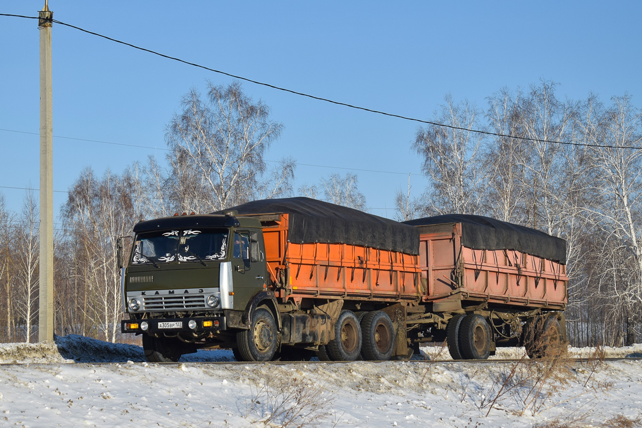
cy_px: 214
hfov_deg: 24.6
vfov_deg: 16.6
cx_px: 321
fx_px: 1471
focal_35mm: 82
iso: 100
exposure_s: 1/800
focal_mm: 55
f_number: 6.3
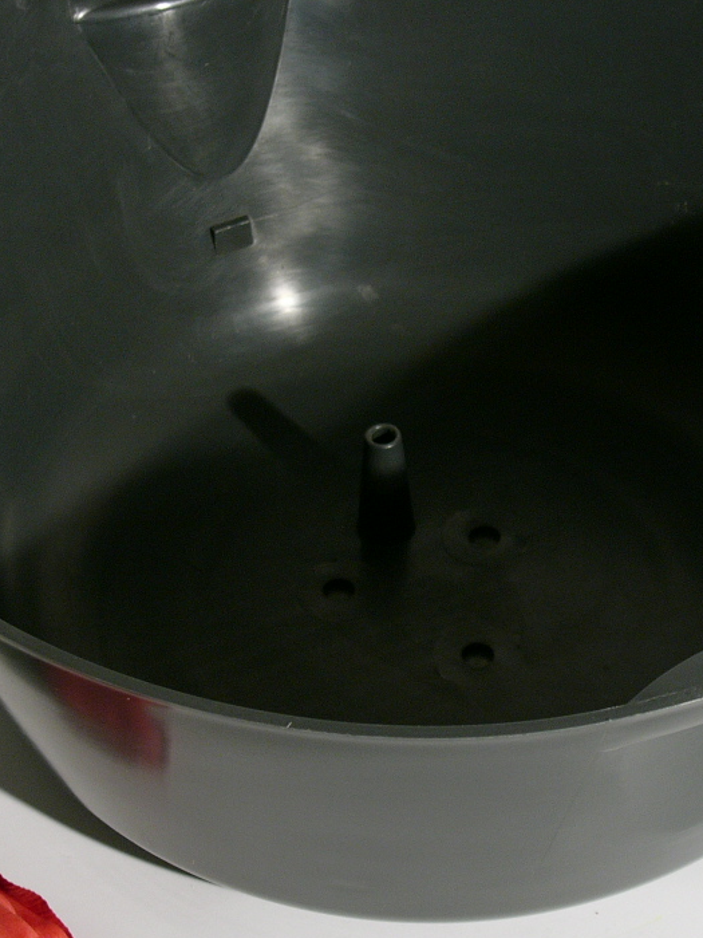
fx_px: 3466
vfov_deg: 15.4
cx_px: 477
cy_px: 441
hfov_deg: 11.6
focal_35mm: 128
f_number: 3.2
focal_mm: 17.7
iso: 100
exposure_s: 1/100
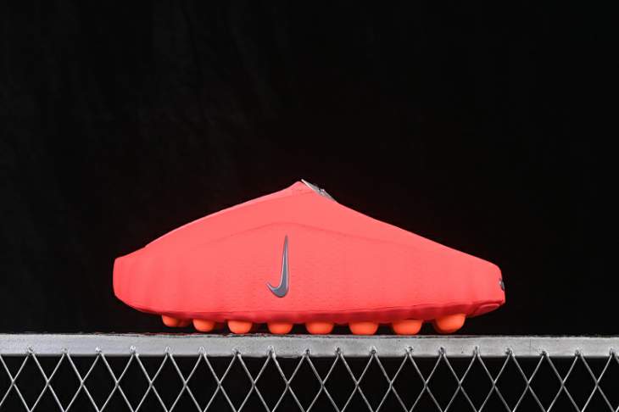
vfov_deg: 18.2
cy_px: 206
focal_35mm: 75
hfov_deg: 27.0
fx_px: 1289
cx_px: 310
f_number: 8
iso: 160
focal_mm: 50
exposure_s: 1/80
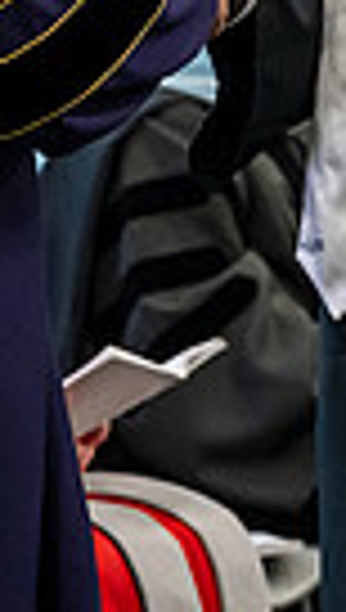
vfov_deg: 5.6
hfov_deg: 3.2
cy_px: -245
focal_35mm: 384
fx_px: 6232
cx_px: 153
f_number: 4.5
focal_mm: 86
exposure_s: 1/200
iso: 4000
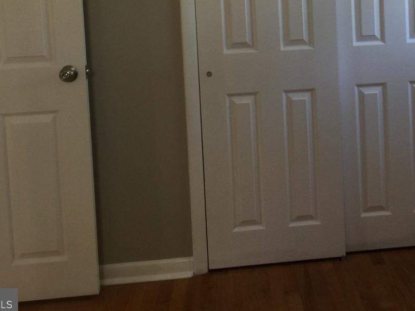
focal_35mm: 52
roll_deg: +1.8
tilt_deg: -4.7
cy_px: 39
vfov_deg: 27.2
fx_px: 623
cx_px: 300
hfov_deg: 36.2
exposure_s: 1/30
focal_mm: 4.15
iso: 40
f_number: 2.2
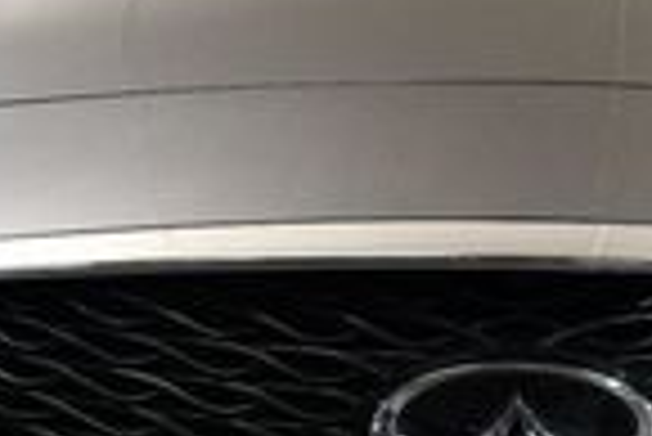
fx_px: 2883
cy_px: 180
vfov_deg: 8.7
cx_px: 589
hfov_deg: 12.8
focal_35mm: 159
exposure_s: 1/160
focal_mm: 18
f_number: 3.5
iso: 800
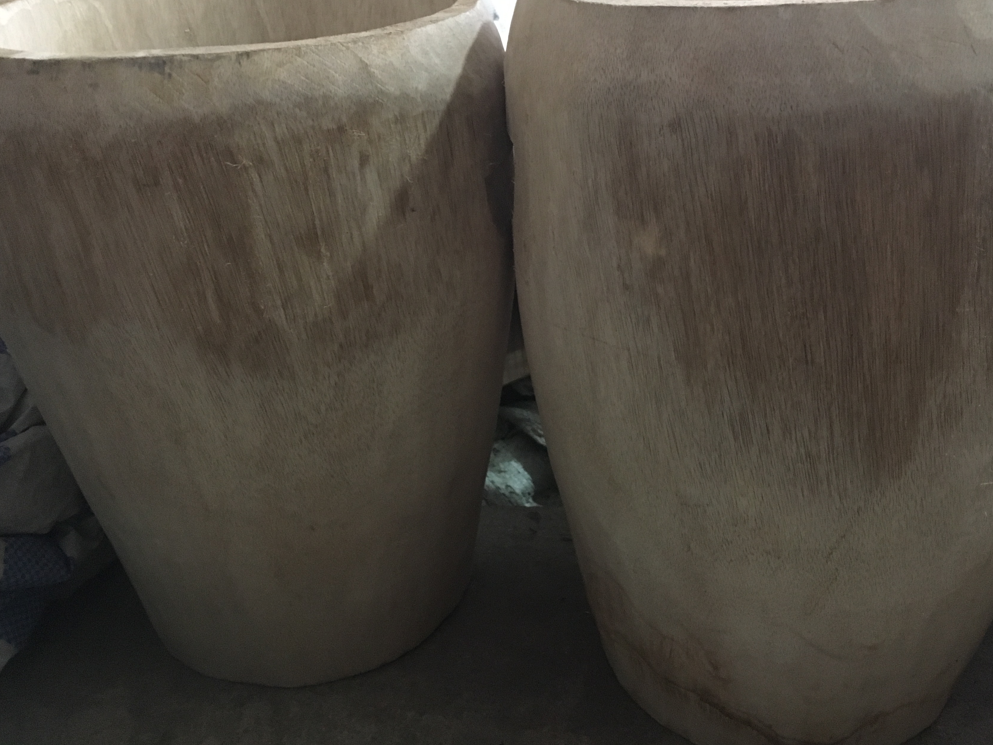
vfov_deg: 40.7
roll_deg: +4.3
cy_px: 344
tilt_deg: -24.6
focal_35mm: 35
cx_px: 553
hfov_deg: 52.5
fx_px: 1004
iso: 400
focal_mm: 4.15
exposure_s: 1/17
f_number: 2.2
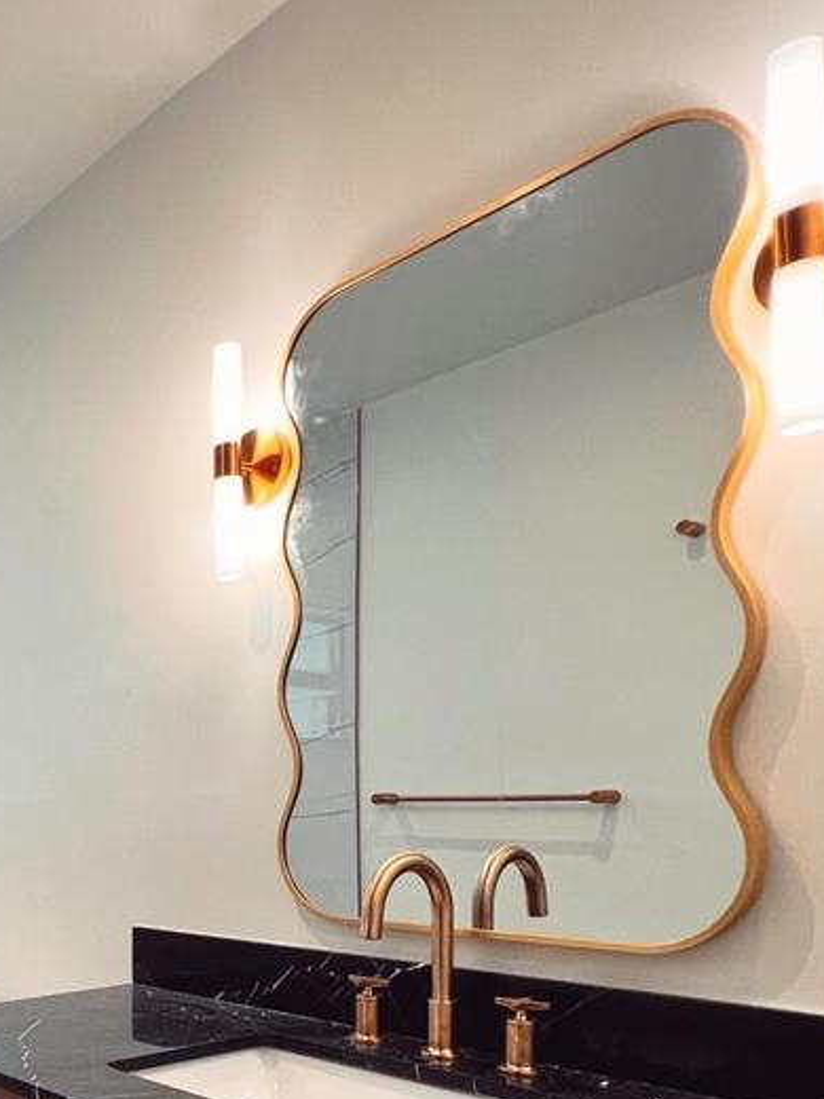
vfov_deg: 57.0
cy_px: 824
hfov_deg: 39.3
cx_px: -59
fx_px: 952
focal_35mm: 30
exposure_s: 1/120
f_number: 1.8
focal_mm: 1.57
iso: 125
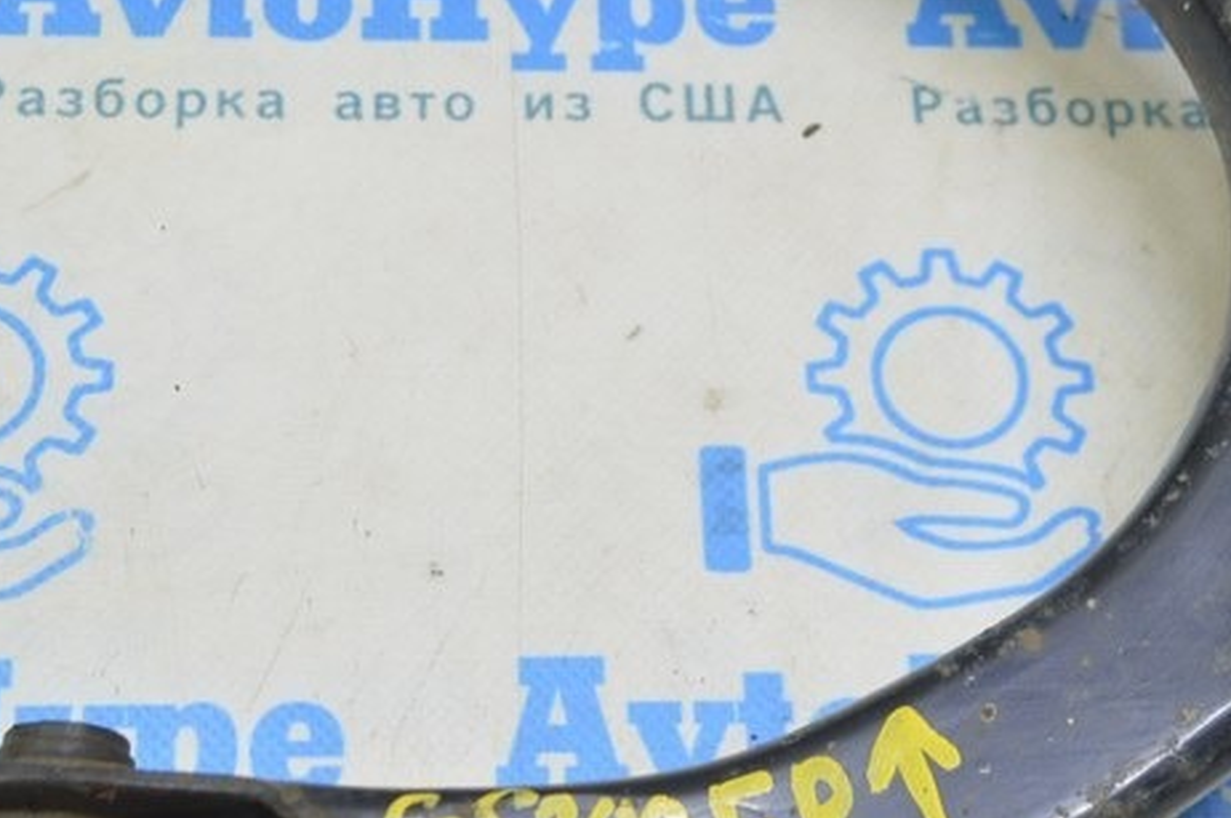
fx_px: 2839
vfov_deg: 16.4
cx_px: 597
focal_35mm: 83
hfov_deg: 24.5
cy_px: 262
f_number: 5.6
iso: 400
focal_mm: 25
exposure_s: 1/20
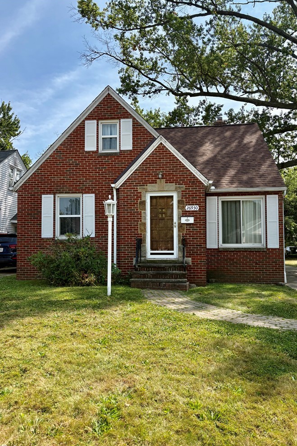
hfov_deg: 46.4
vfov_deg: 65.5
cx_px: 151
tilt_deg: +2.0
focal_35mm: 28
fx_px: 347
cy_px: 229
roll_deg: -0.3
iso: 50
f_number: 1.6
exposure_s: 1/2208
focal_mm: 5.96
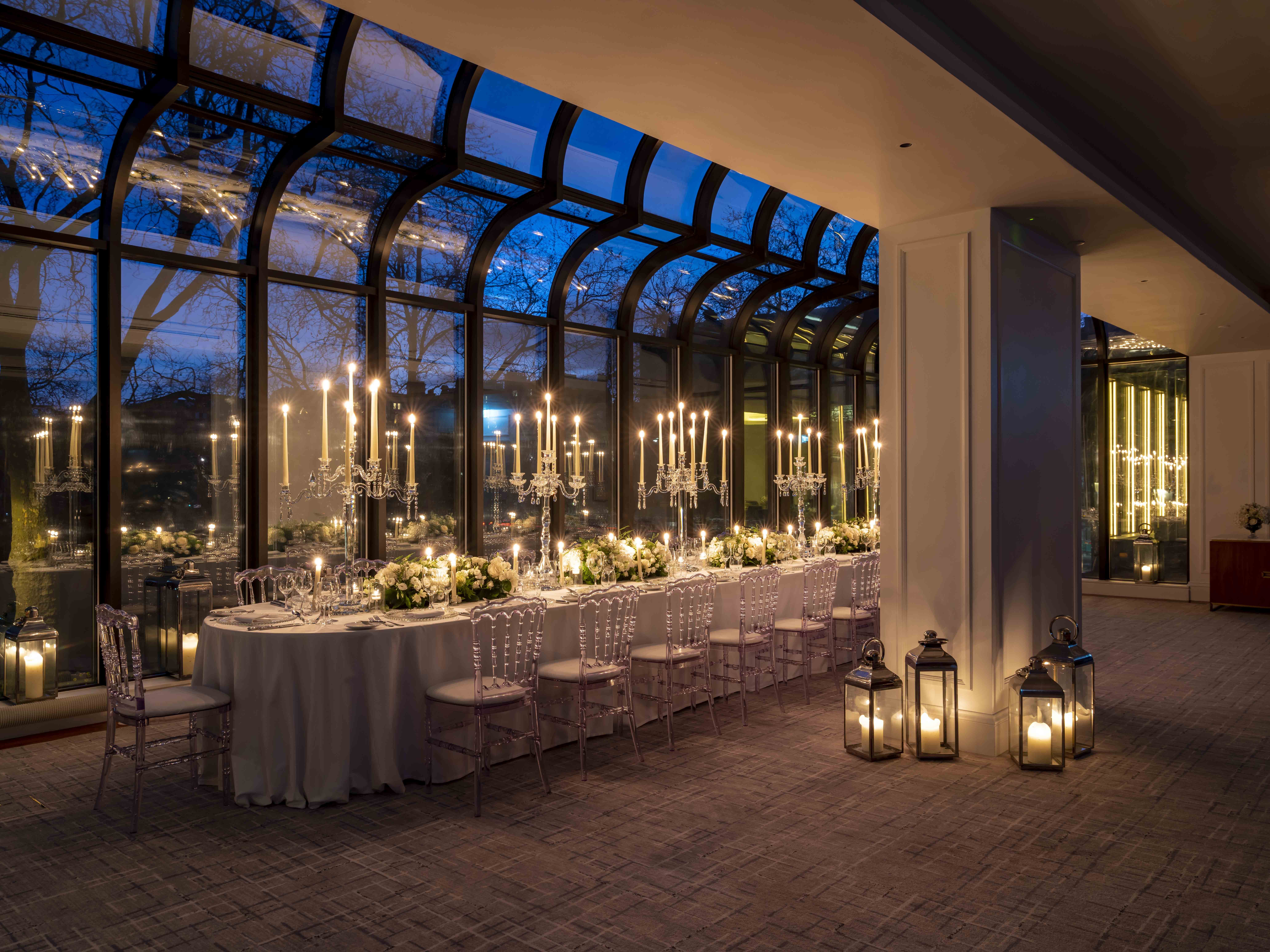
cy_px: 476
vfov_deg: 54.9
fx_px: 917
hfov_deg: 69.4
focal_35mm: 25
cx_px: 635
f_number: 13
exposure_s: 13
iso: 100
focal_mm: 32
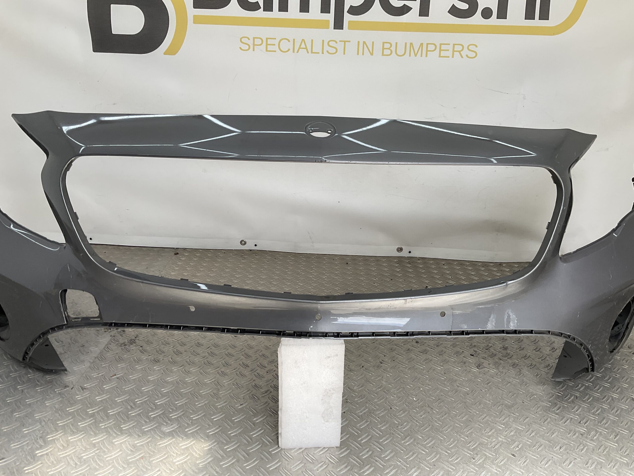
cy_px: 238
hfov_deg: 61.7
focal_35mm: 29
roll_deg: -3.4
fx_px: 531
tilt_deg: -21.1
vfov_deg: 48.2
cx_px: 317
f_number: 1.8
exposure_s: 1/375
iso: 16
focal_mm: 3
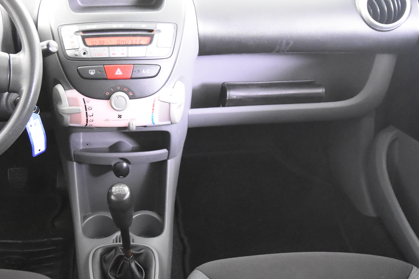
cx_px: 124
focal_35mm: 49
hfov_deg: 39.6
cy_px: 120
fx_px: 570
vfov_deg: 27.5
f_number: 2.8
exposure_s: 1/30
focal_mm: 20
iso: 7200
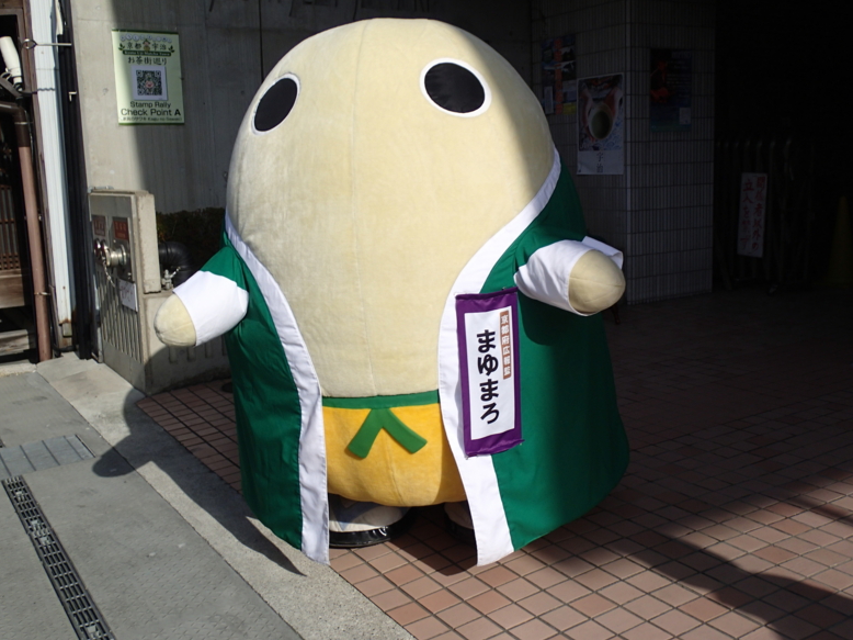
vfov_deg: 39.6
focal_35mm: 36
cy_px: 317
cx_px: 420
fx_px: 887
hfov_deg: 51.4
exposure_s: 1/160
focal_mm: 6.42
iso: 100
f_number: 10
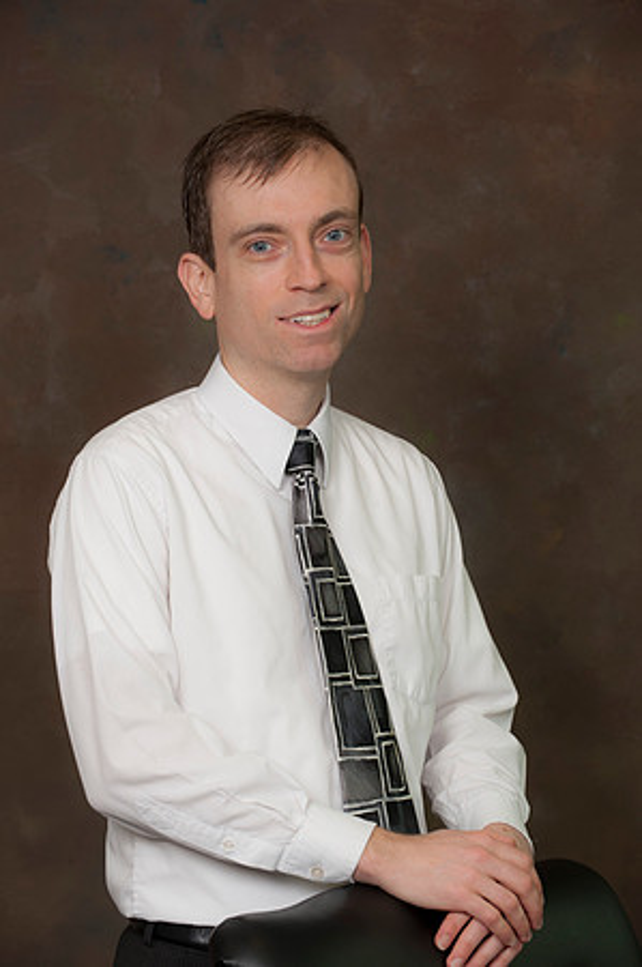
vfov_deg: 17.1
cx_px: 321
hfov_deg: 11.4
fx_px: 3217
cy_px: 484
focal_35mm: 120
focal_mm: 120
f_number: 7.1
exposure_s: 1/100
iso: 400
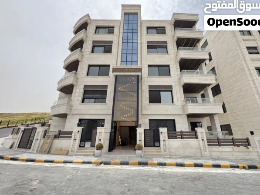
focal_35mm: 15
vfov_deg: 81.7
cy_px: 93
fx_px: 113
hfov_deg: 98.0
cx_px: 138
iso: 40
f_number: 2.2
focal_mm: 2.22
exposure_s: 1/787
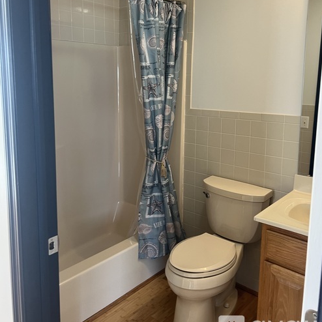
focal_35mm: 31
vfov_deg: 52.1
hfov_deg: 52.5
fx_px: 326
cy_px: 124
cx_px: 161
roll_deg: +1.2
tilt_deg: -6.2
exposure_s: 1/60
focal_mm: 5.7
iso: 80
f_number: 1.5
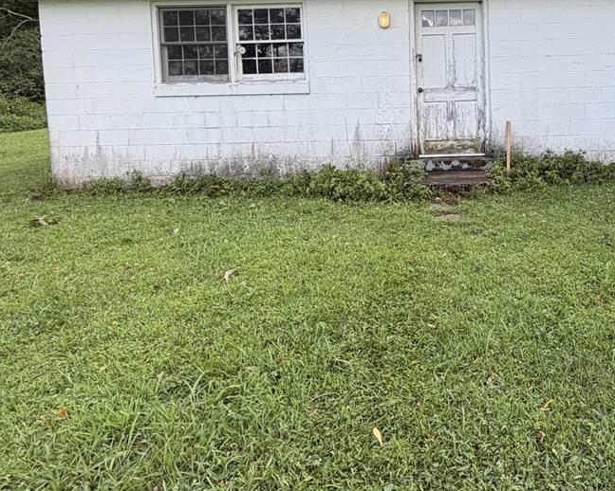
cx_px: 455
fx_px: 491
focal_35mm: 27
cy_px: 138
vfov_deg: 51.4
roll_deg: +1.3
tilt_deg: -4.4
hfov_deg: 60.9
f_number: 2.2
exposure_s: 1/486
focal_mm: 2.22
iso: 64
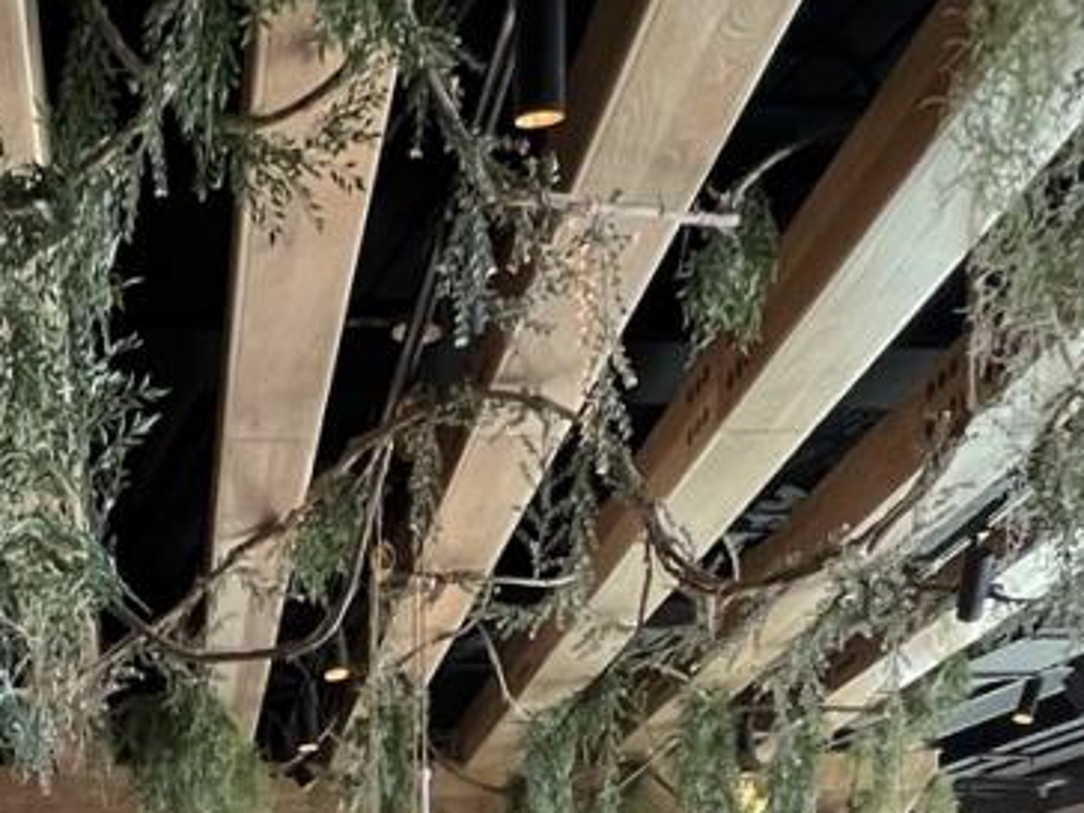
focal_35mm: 60
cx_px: 149
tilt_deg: -2.0
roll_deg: +0.6
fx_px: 1879
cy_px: 1278
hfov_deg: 31.0
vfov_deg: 20.3
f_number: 1.8
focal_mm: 1.57
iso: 250
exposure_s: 1/100
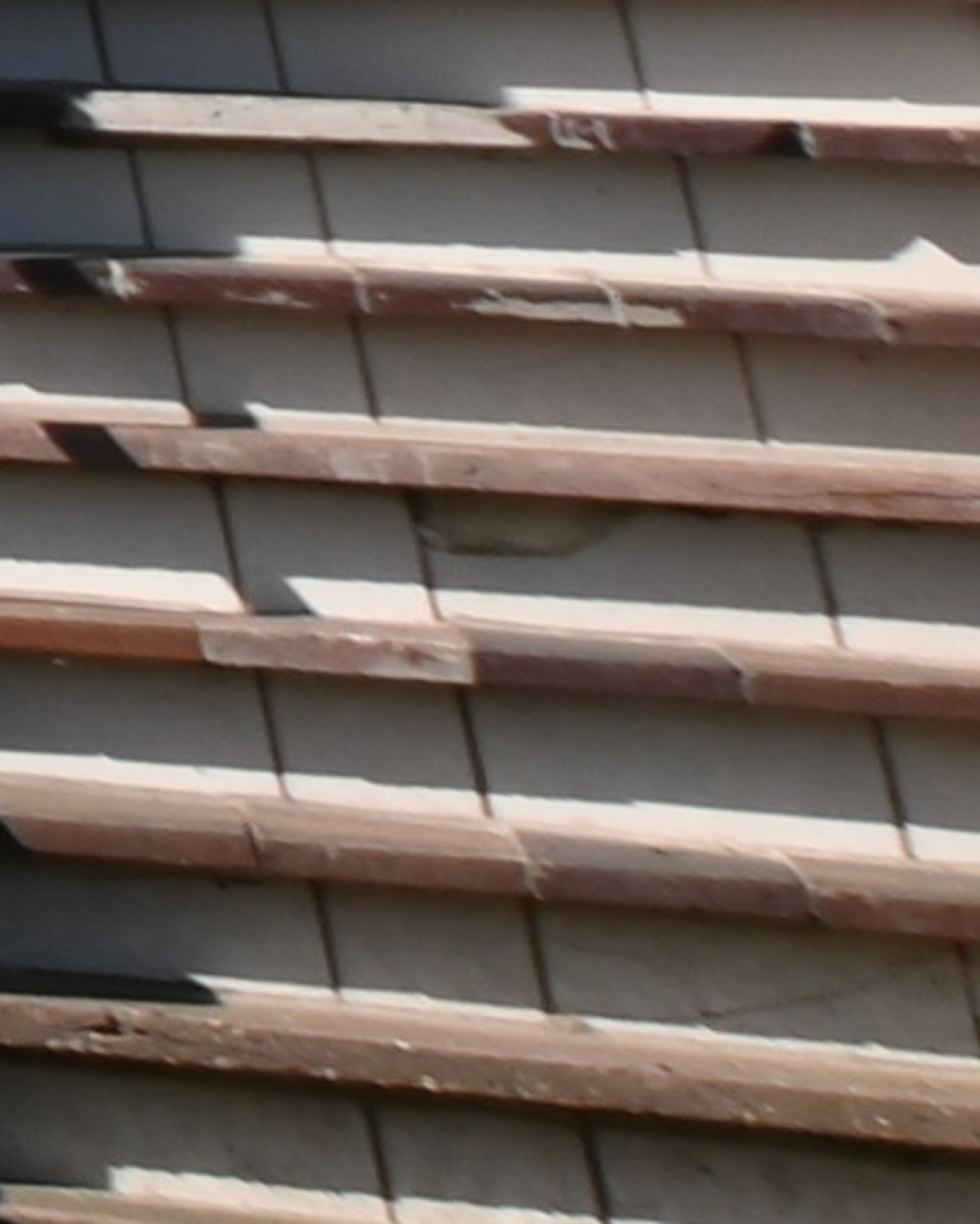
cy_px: -2508
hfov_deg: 5.3
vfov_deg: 9.5
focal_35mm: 155
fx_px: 5618
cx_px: -4854
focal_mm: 10
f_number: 9
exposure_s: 1/200
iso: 100
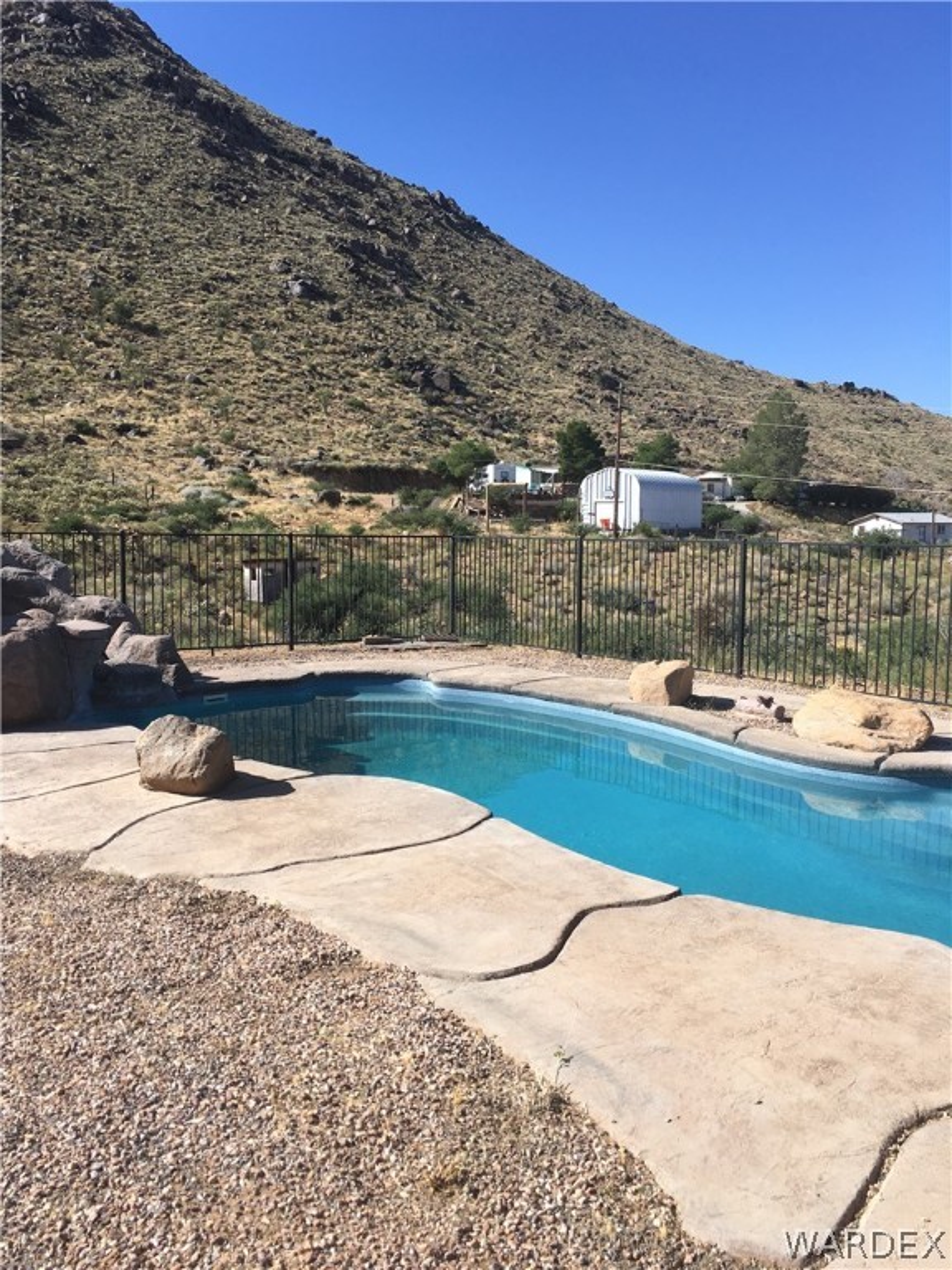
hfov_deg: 48.2
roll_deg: +0.9
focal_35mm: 29
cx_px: 476
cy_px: 635
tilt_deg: -7.1
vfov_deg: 61.7
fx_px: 1063
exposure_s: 1/1709
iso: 25
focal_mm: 4.15
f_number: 2.2
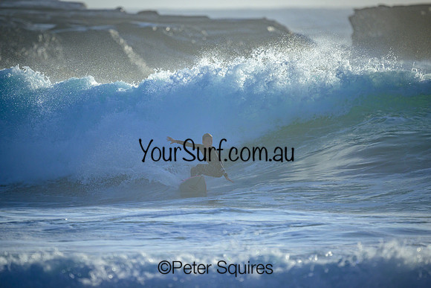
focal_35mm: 800
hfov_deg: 2.6
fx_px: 9580
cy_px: 144
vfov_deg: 1.7
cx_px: 216
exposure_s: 1/2500
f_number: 6.3
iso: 320
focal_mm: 800
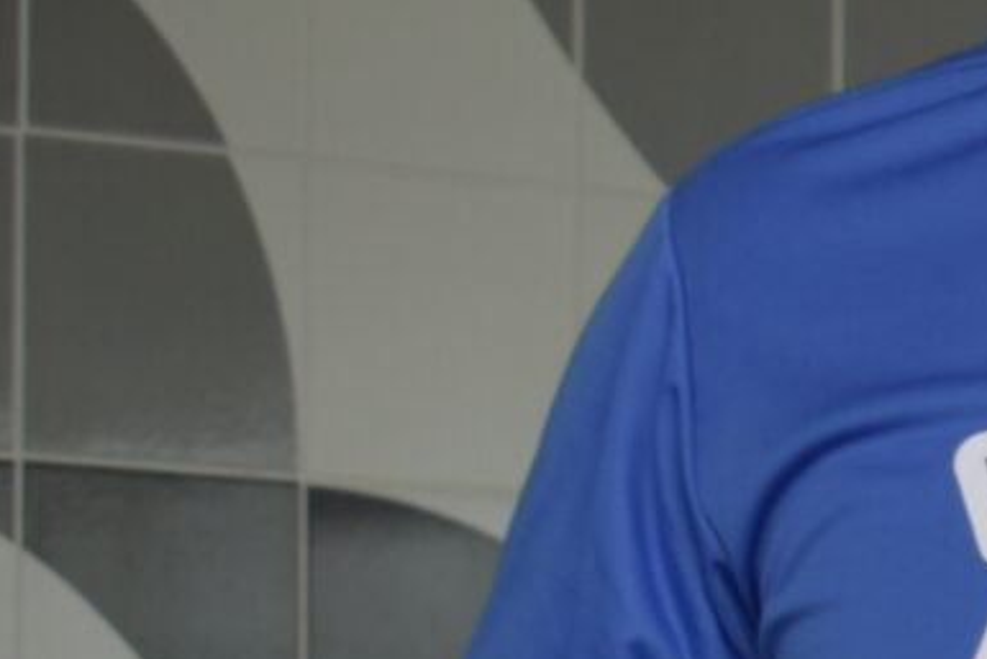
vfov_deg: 3.6
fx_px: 10394
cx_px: 3097
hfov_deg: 5.1
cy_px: 709
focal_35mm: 379
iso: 250
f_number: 5.6
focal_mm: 38
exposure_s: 1/125
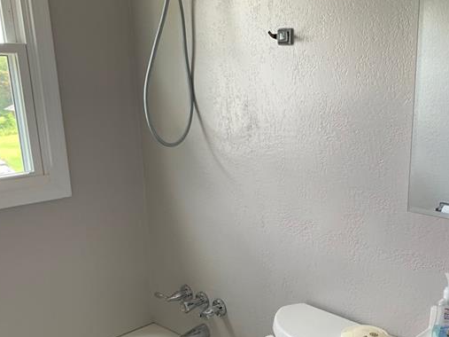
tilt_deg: -16.4
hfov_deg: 45.1
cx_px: 298
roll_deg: +0.0
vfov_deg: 34.8
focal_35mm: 41
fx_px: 532
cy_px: 223
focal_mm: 4.25
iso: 80
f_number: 1.8
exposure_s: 1/121
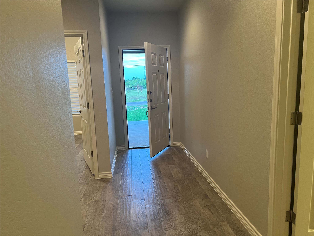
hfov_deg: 67.3
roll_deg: +2.6
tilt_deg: -9.5
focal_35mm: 26
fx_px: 236
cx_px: 157
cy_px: 118
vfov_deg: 53.1
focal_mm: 5.7
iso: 125
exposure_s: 1/60
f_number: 1.5
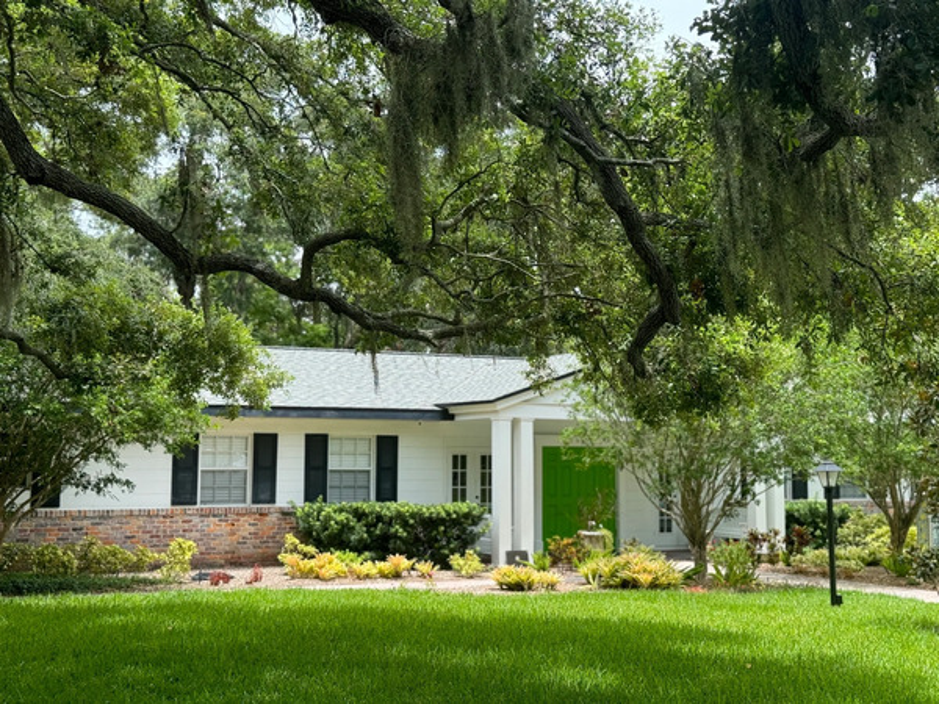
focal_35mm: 48
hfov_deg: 39.7
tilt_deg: +4.4
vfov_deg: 30.3
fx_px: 1302
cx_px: 470
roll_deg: +0.0
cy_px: 352
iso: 64
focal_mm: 6.76
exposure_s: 1/1059
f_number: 1.78
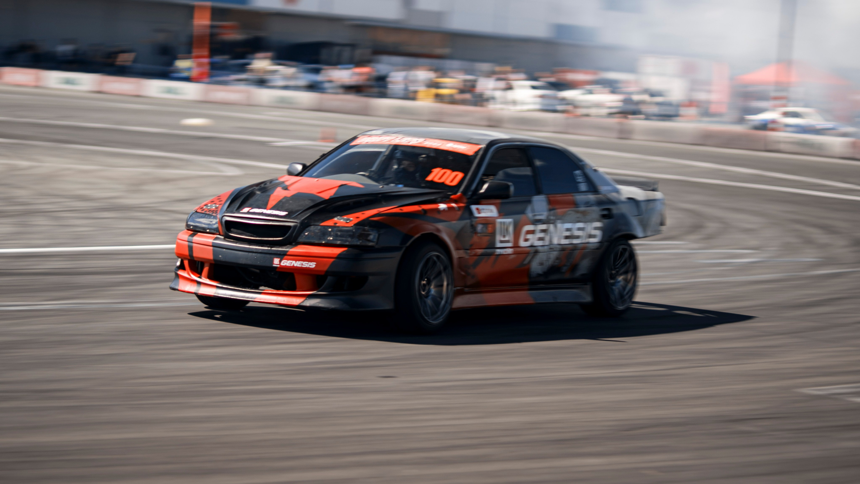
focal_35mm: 109
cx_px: 404
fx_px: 2496
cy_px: 212
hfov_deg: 19.6
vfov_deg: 11.1
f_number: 1.8
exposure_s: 1/125
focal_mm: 85
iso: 100
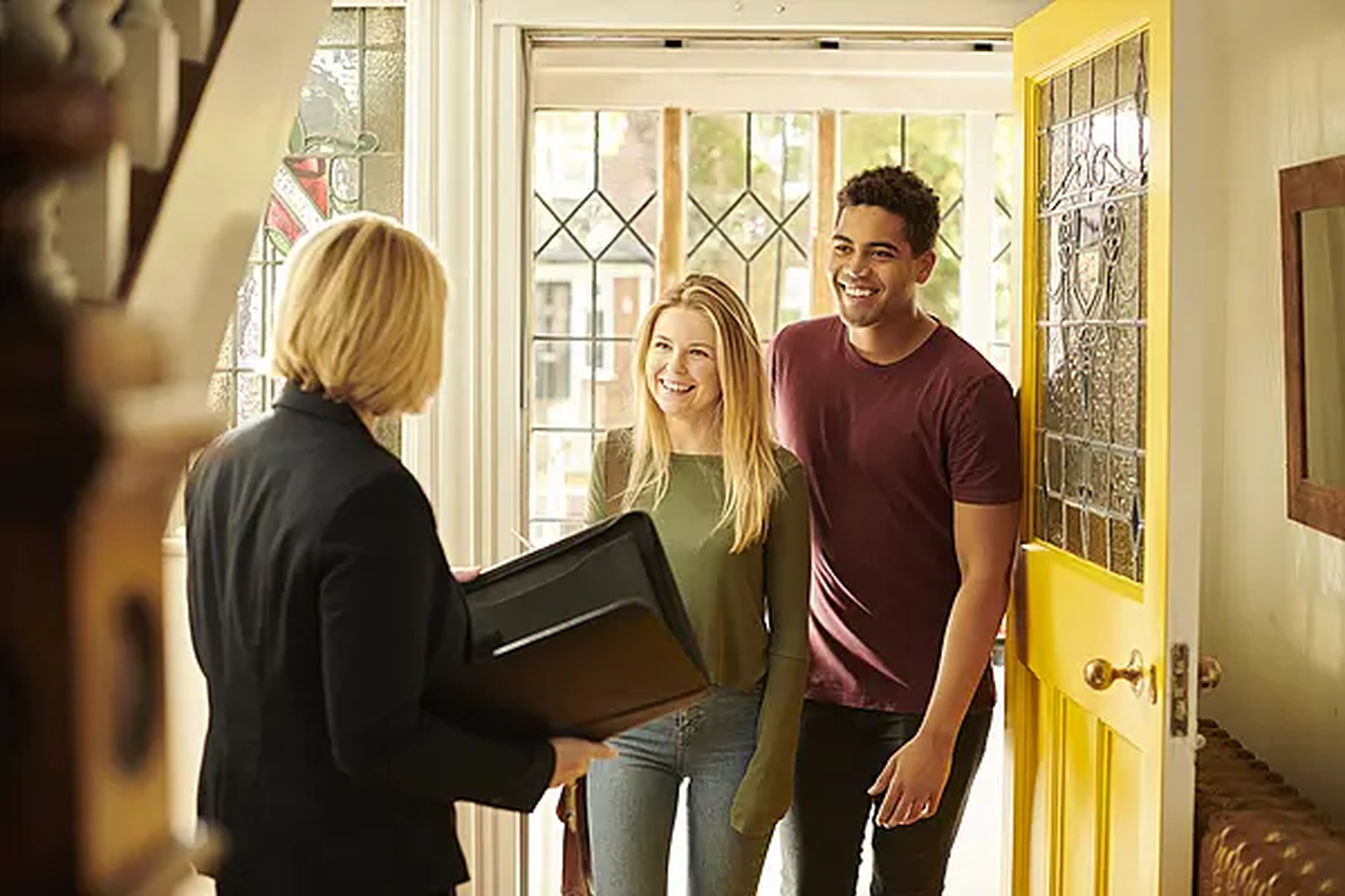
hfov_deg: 39.6
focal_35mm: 50
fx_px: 1868
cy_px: 448
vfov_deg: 27.0
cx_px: 672
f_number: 2.8
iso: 250
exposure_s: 1/160
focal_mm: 50
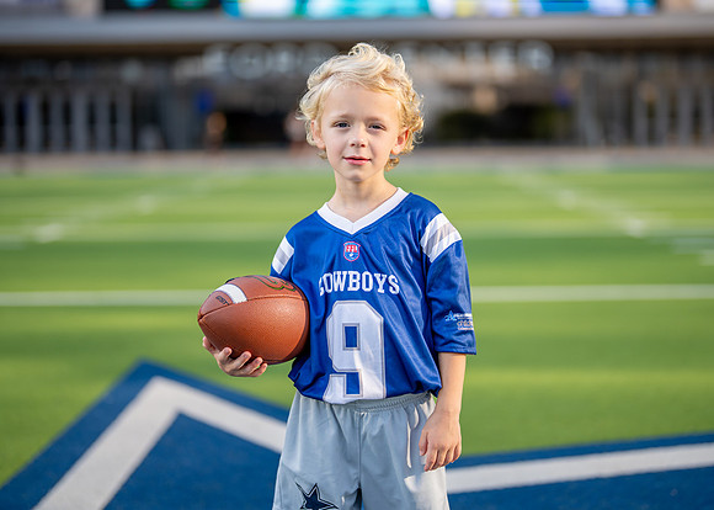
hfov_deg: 32.9
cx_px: 373
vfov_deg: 23.8
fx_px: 1209
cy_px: 221
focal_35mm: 60
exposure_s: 1/4000
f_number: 1.2
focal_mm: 50
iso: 125
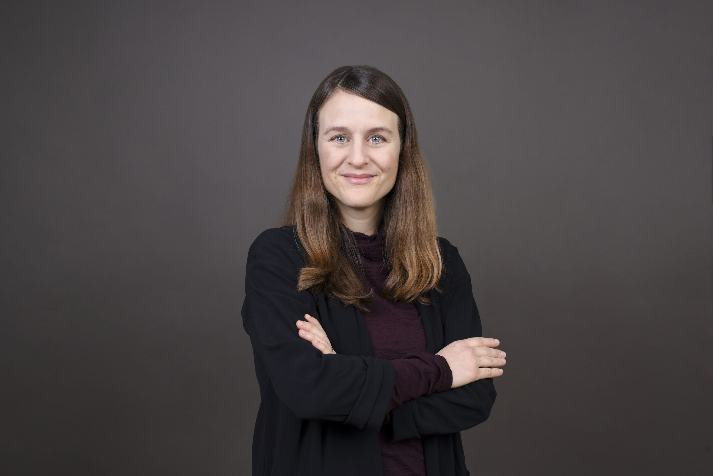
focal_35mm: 41
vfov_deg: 32.7
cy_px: 238
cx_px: 356
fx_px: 812
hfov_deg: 47.4
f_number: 8
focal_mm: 41
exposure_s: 1/160
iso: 100
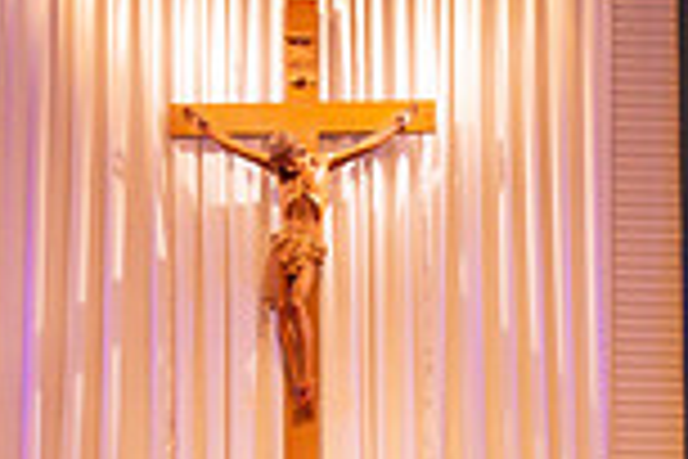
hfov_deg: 15.9
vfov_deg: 10.3
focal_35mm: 129
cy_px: 702
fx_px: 2465
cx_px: 319
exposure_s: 1/60
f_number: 4.5
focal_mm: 34
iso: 1250
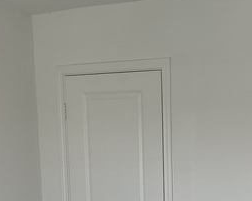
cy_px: 201
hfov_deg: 25.8
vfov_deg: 20.5
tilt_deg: -7.1
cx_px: 213
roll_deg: +0.3
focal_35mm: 72
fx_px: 536
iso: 25
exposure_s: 1/120
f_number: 1.8
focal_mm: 3
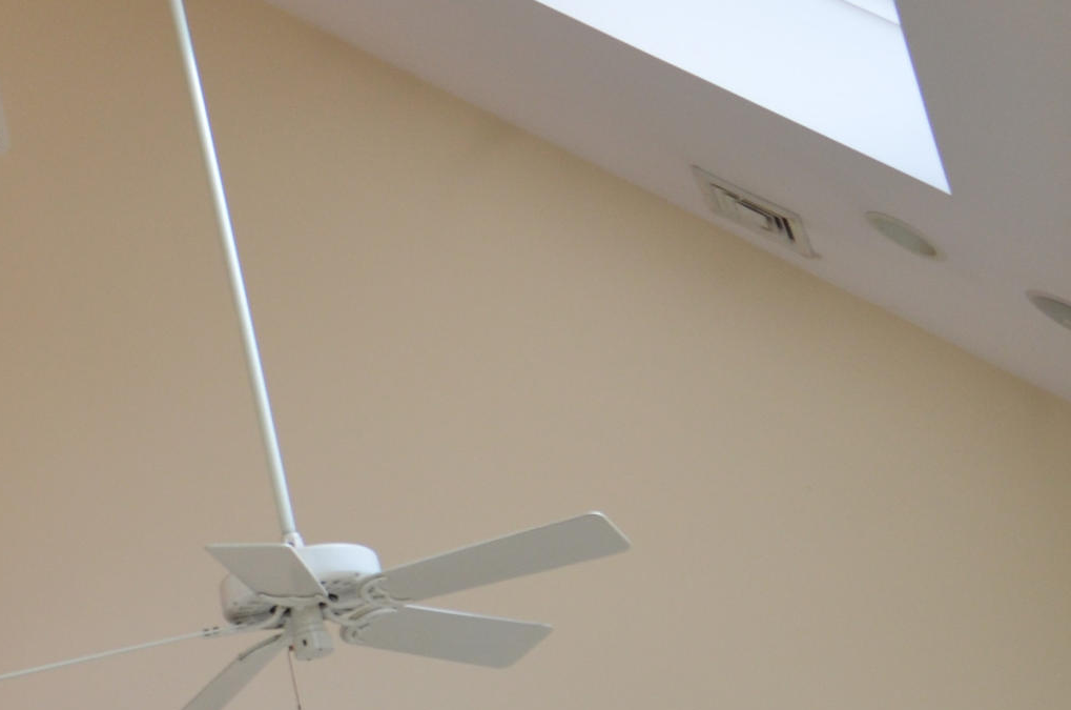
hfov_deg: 17.8
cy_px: 641
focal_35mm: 106
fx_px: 3147
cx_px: -413
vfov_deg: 12.8
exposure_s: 1/60
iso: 450
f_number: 4
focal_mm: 24
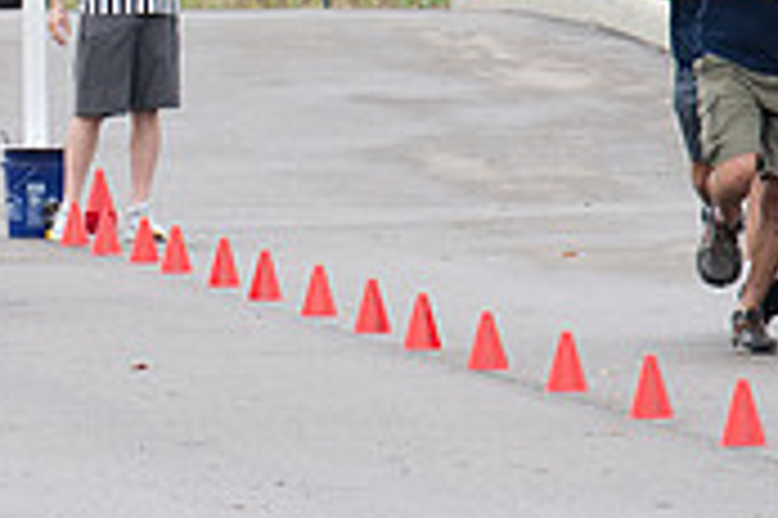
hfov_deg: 2.3
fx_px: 19107
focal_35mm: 885
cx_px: -271
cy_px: -101
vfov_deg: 1.6
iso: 640
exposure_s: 1/250
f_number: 9
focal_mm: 200
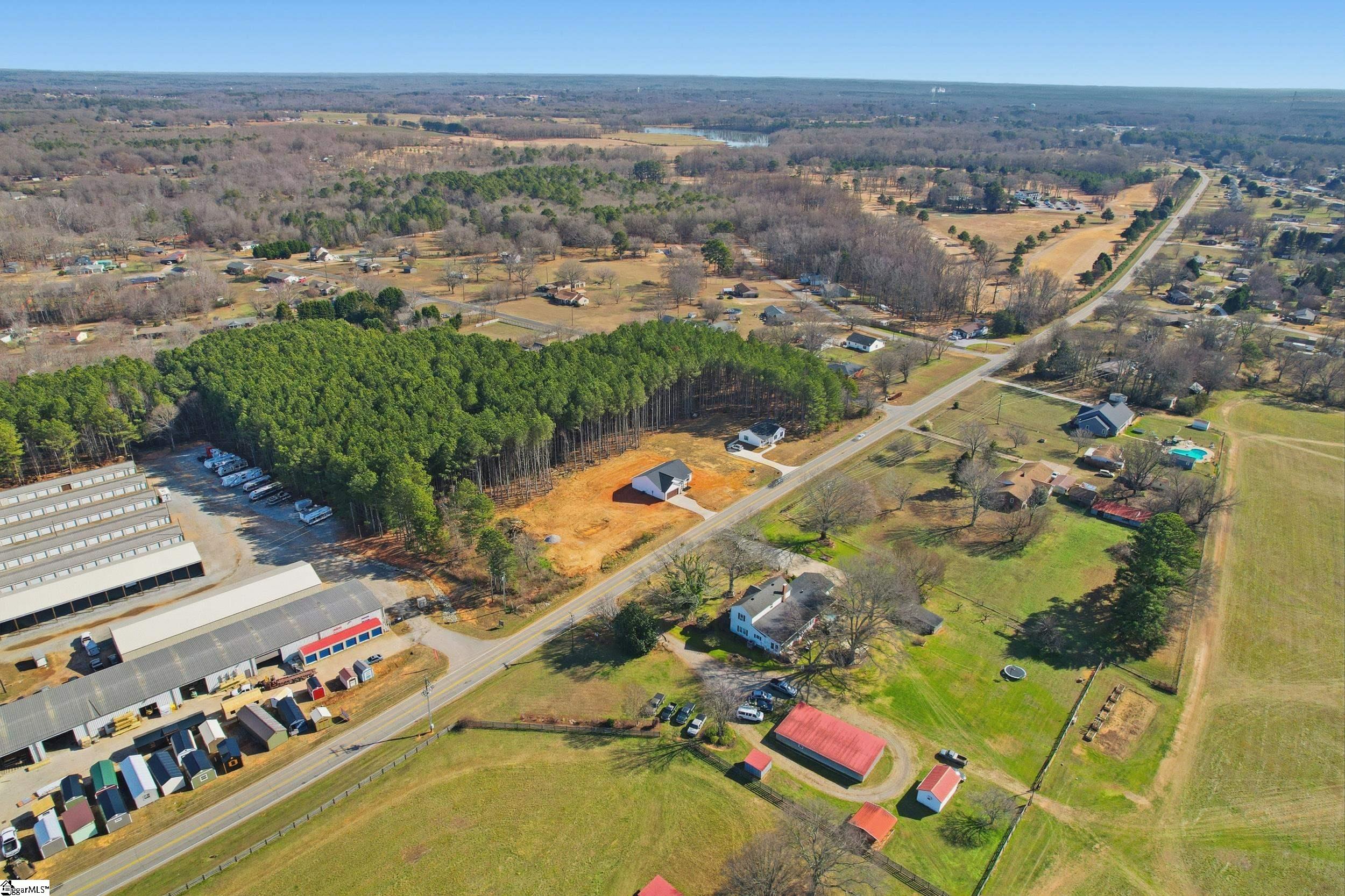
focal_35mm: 22
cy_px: 448
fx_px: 822
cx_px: 672
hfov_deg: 78.6
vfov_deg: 57.2
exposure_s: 1/640
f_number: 2.8
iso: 150
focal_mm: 8.4
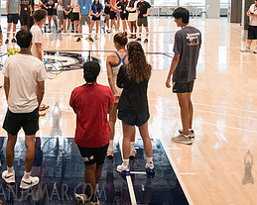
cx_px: 56
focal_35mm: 72
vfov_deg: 20.8
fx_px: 547
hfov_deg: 26.0
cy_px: 23
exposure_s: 1/640
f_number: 4
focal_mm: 34
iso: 5000
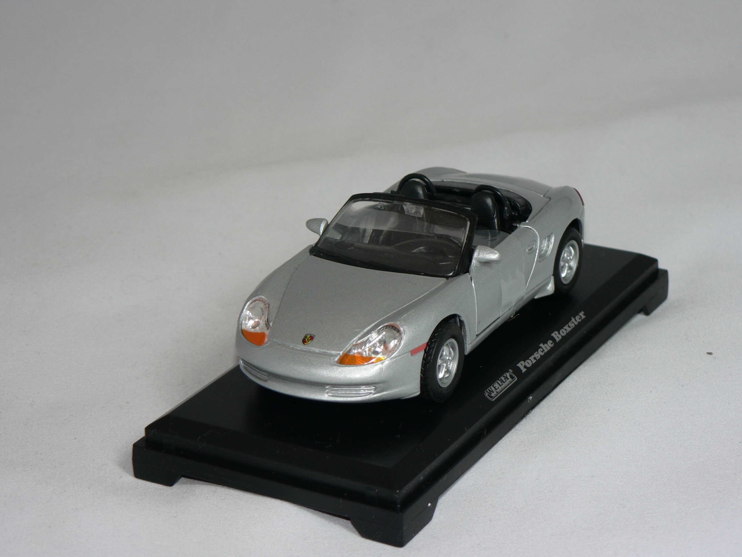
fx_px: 2036
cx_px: 371
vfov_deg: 15.6
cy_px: 278
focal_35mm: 95
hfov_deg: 20.7
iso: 80
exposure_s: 1/60
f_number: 3.2
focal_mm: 15.8
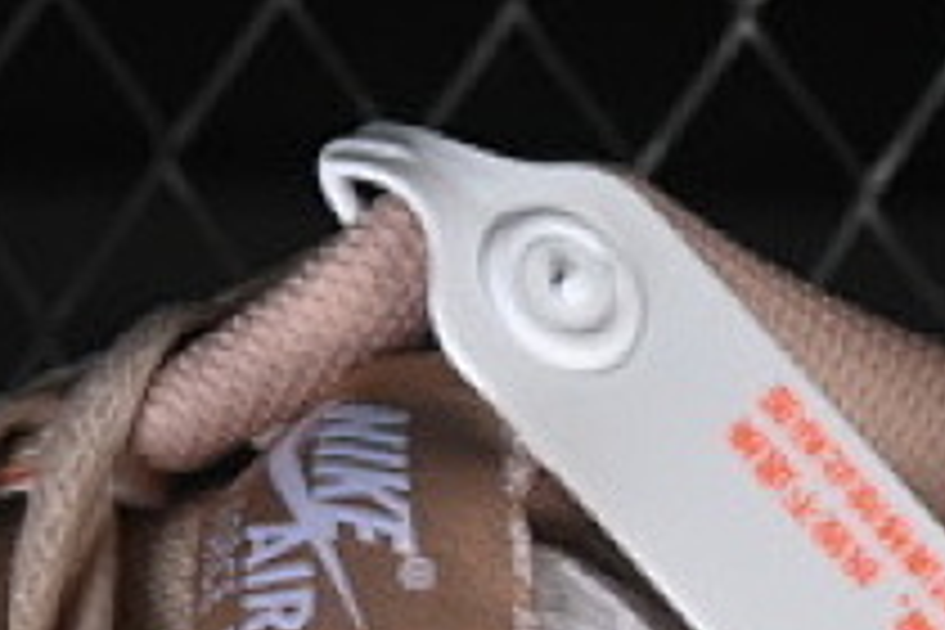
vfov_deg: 3.5
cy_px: 1606
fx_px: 10105
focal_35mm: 385
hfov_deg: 5.3
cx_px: -9
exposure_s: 1/80
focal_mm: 50
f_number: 7.1
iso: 160
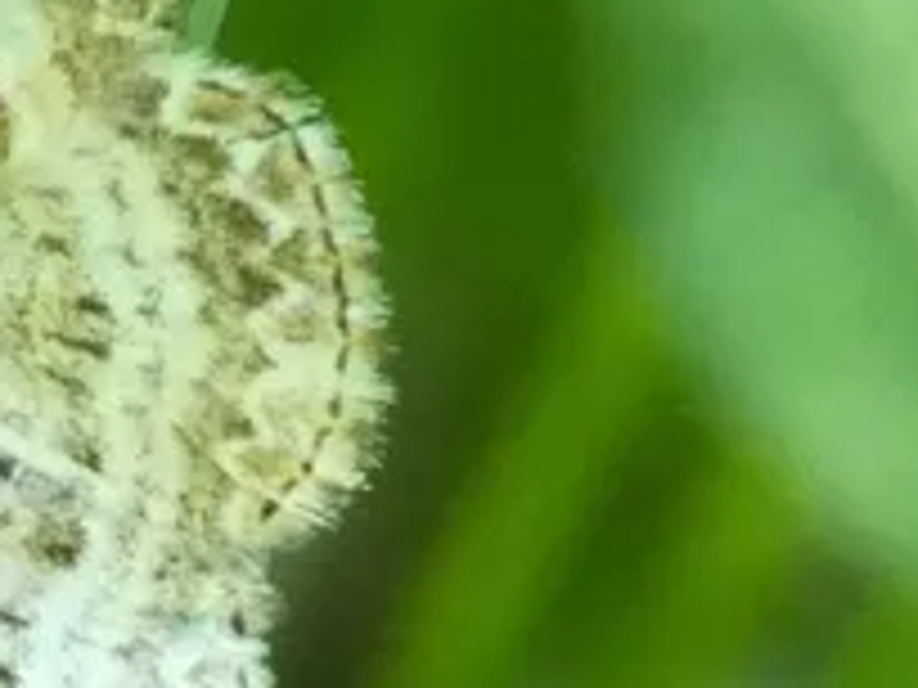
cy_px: 382
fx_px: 10157
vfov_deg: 3.9
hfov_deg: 5.2
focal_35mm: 383
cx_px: -153
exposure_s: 1/80
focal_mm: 21.9
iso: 400
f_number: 5.1
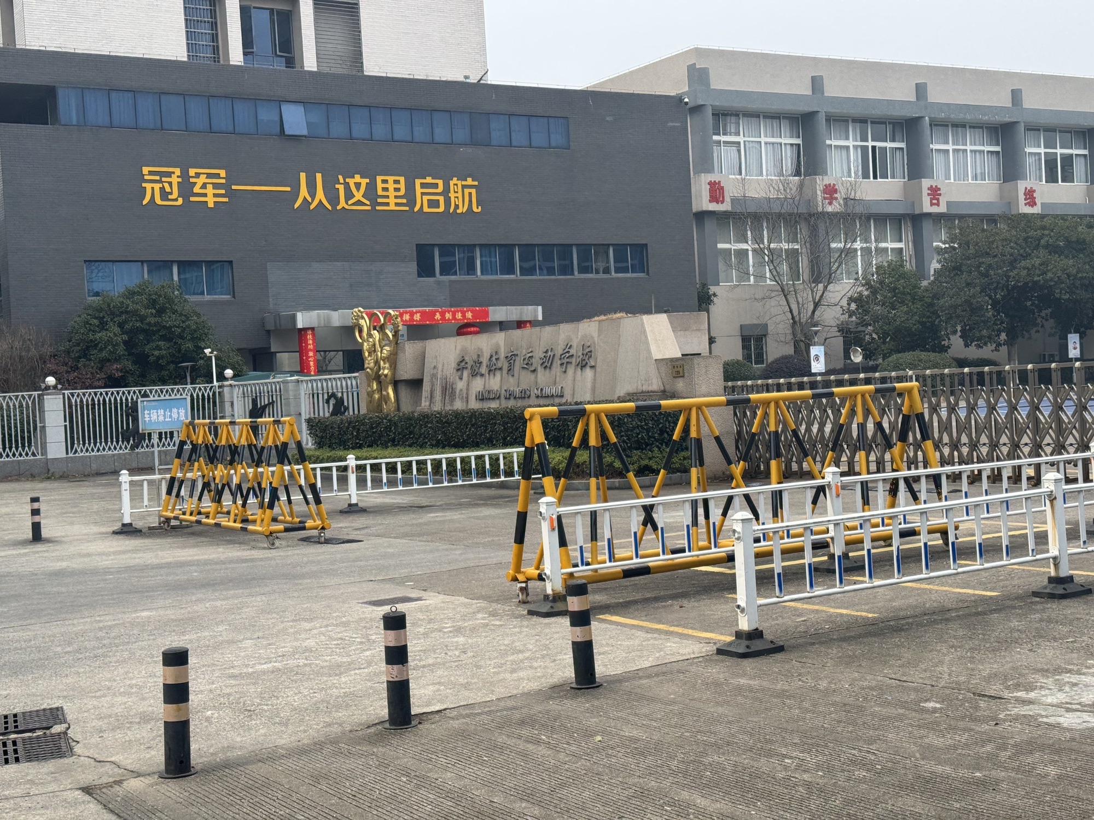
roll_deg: +3.6
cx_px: 547
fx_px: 1517
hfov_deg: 39.7
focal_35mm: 48
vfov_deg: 30.3
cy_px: 410
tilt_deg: +0.0
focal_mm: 6.76
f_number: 1.78
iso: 64
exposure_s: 1/1724
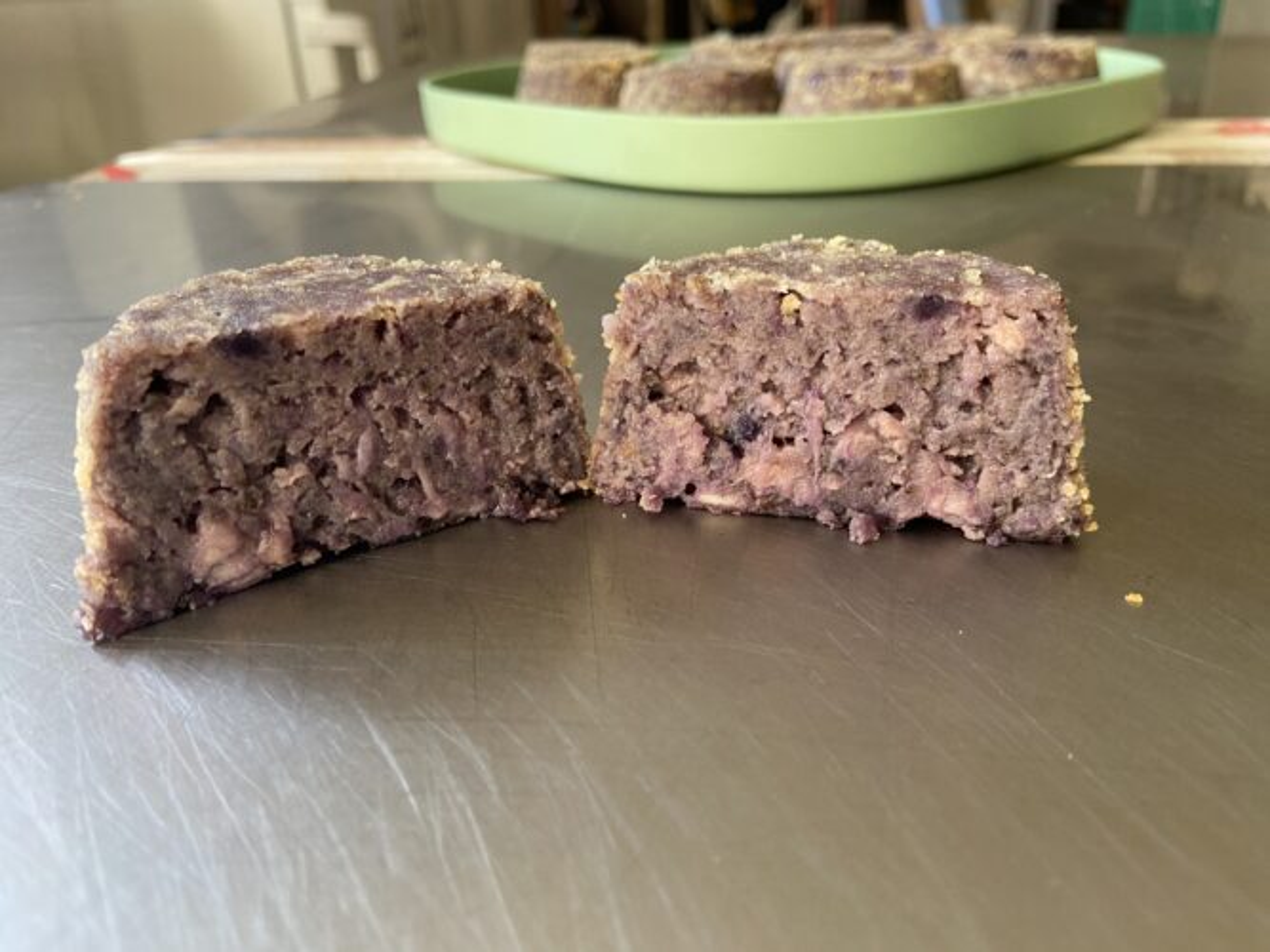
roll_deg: +2.0
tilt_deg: -27.1
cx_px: 635
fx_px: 954
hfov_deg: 67.3
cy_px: 476
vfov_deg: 53.0
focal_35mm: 26
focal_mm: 4.25
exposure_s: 1/66
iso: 125
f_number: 1.8
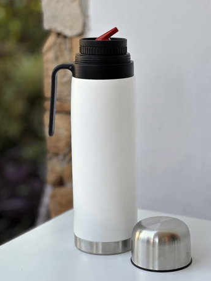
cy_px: 144
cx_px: 112
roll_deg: +1.3
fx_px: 731
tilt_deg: -12.4
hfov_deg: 16.4
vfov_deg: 21.8
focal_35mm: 90
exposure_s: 1/121
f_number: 2.8
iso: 64
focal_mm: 9
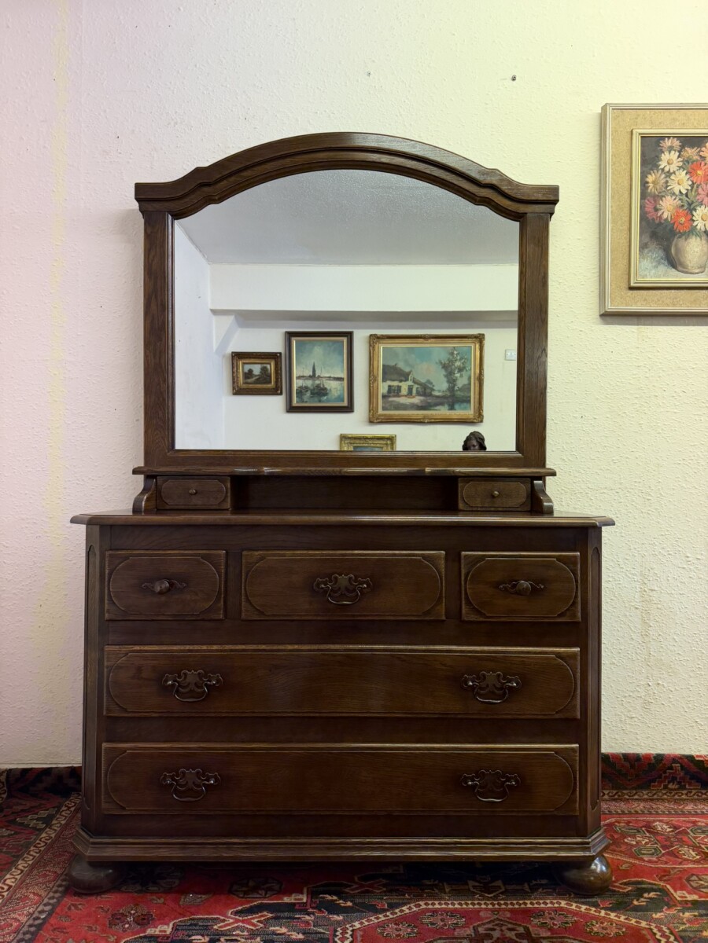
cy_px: 472
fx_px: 654
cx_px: 354
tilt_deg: -0.3
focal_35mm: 24
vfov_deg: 71.6
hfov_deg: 56.8
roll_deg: +0.4
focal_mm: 6.76
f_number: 1.78
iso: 160
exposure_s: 1/100
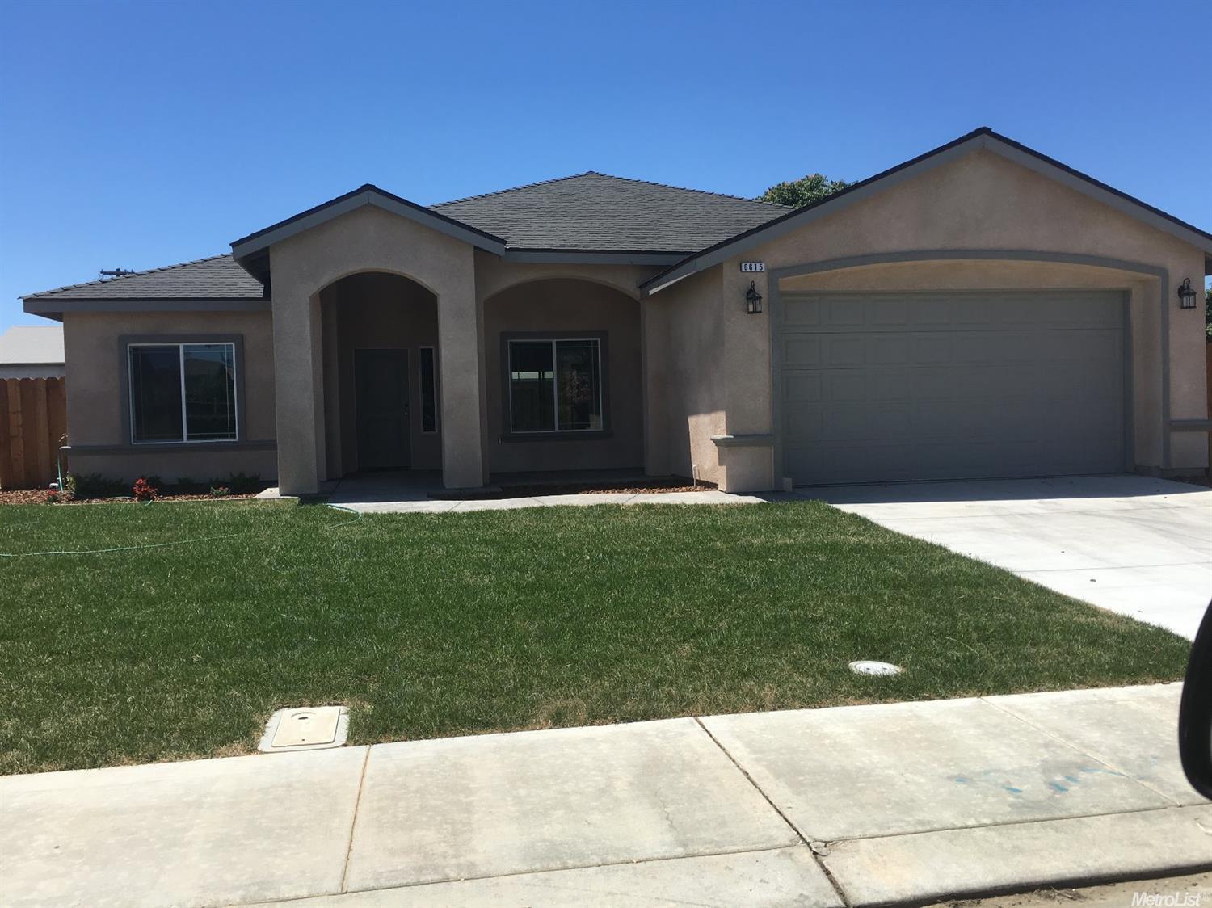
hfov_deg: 61.7
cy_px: 454
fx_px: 1015
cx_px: 606
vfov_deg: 48.2
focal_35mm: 29
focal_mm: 4.15
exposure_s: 1/1425
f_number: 2.2
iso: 25
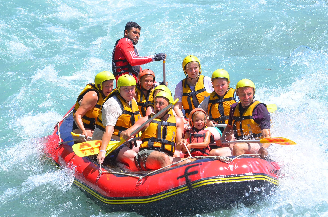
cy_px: 108
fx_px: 3273
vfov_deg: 3.8
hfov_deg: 5.7
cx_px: 164
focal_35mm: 360
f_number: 13
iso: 800
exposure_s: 1/800
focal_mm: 240
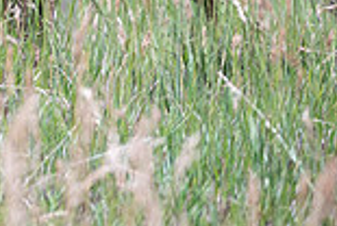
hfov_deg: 1.9
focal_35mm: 1082
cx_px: -161
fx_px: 10148
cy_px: -188
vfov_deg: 1.3
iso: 800
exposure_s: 1/1600
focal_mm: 290
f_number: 6.3
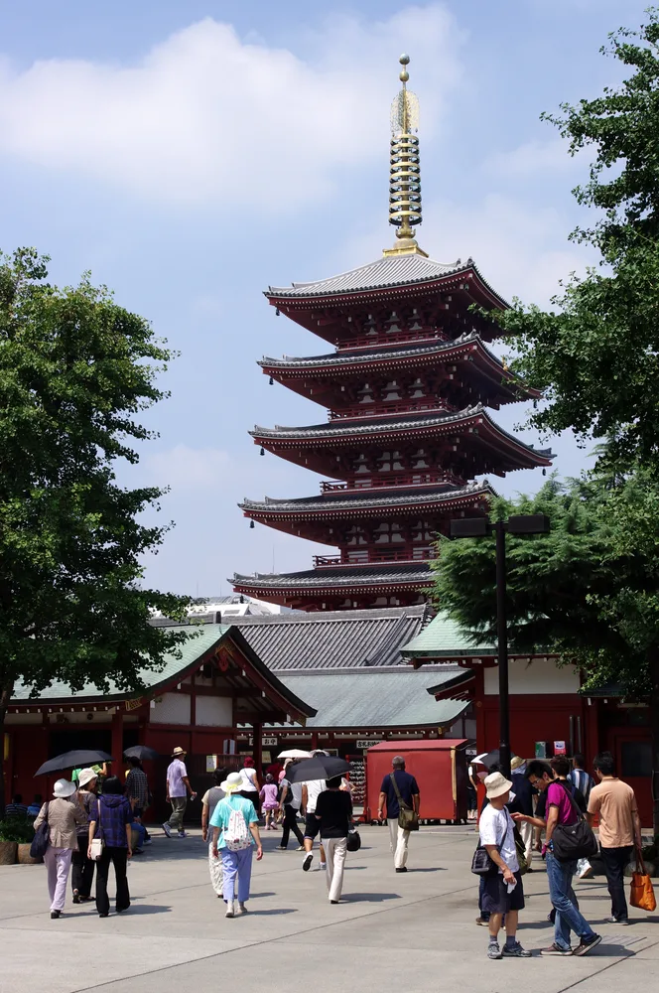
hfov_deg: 23.7
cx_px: 330
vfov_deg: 35.1
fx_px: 1569
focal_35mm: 57
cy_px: 496
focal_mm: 37.5
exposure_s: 1/400
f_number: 10
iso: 200
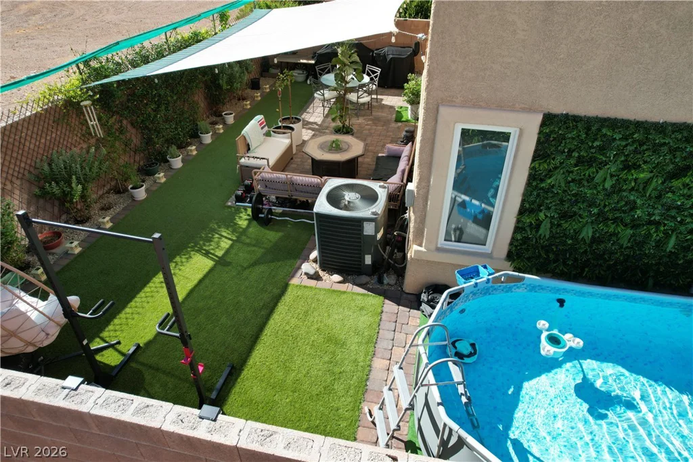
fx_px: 424
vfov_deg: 57.2
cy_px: 231
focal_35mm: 22
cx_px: 346
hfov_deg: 78.6
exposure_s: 1/1000
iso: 100
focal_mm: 8.38
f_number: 2.8
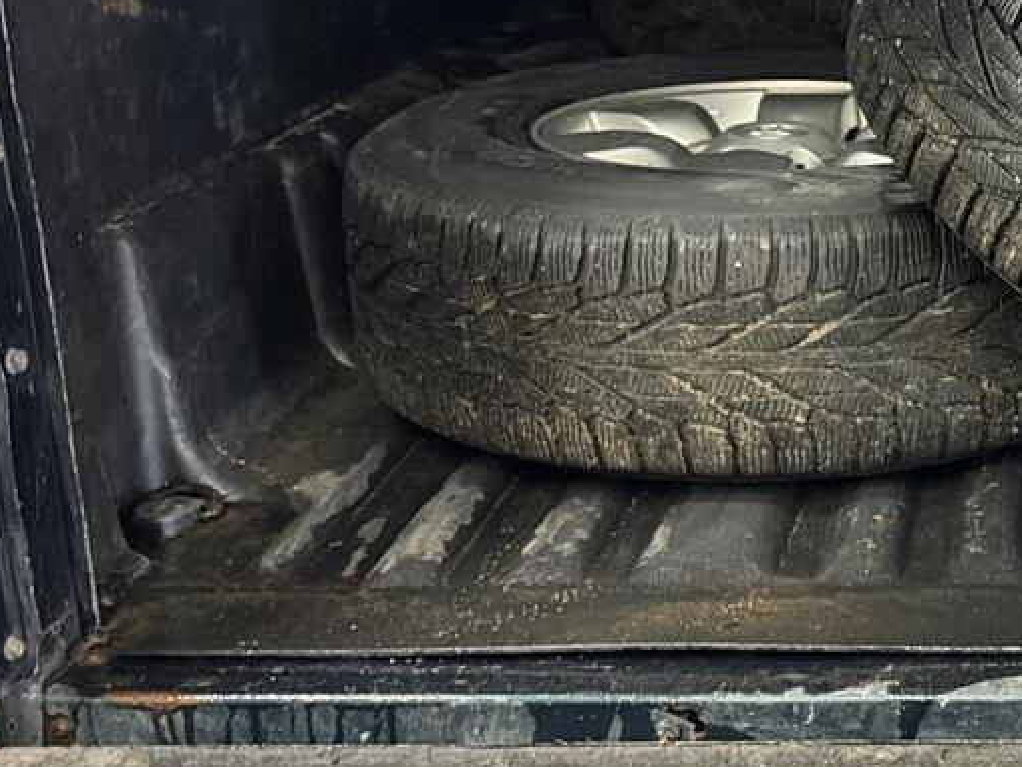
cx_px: 1066
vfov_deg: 21.6
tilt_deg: -16.7
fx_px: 2008
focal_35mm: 68
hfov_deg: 26.7
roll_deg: +0.2
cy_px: 304
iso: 640
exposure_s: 1/33
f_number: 1.78
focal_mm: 6.76
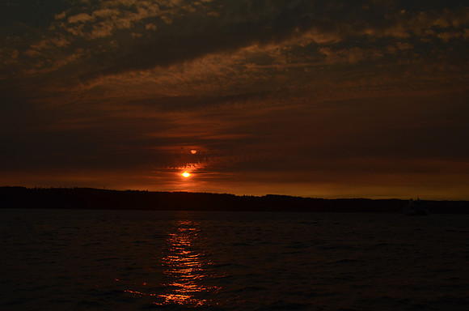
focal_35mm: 39
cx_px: 234
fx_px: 507
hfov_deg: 49.6
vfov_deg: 34.1
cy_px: 156
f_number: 8
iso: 125
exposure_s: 1/250
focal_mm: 26
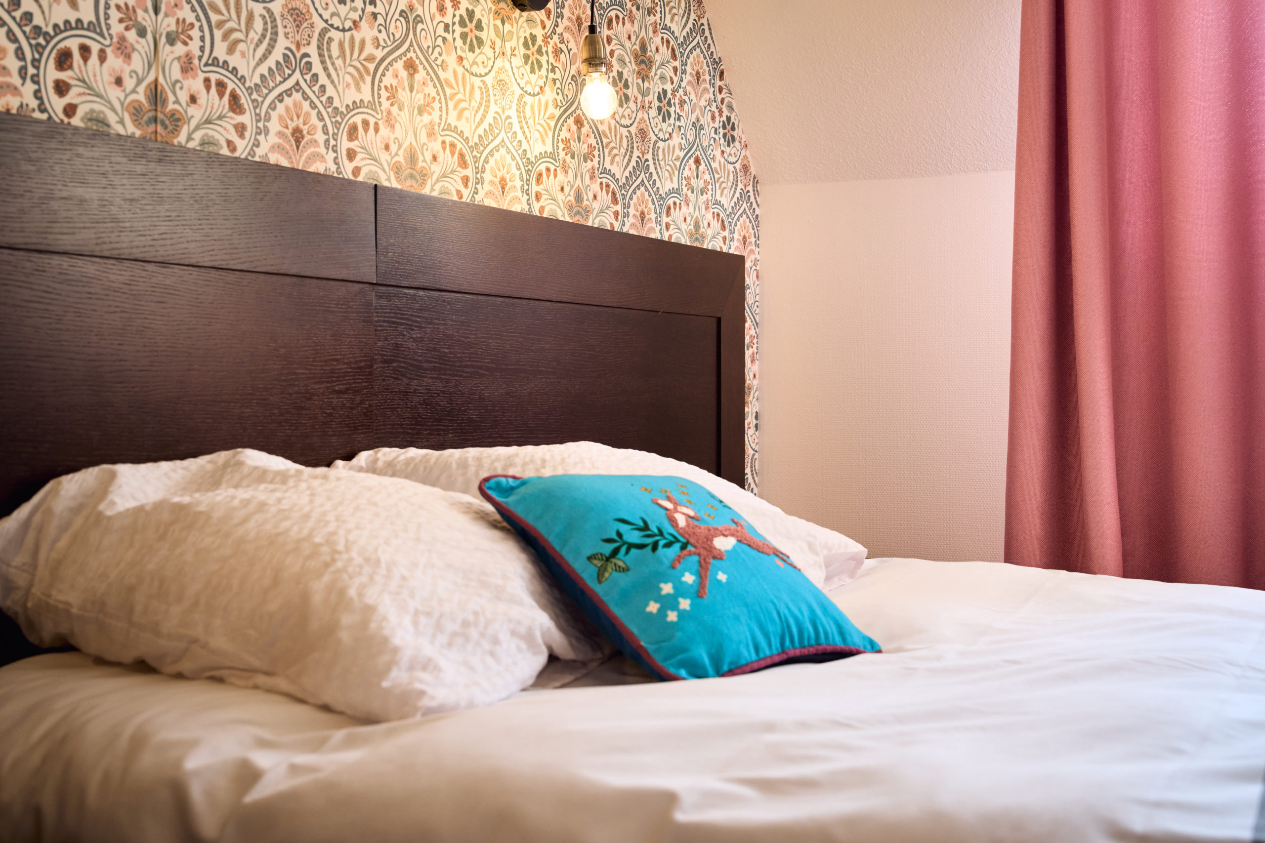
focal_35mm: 44
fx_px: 1546
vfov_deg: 30.5
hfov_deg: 44.5
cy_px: 422
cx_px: 632
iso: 800
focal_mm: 44
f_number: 5.6
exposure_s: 1/160
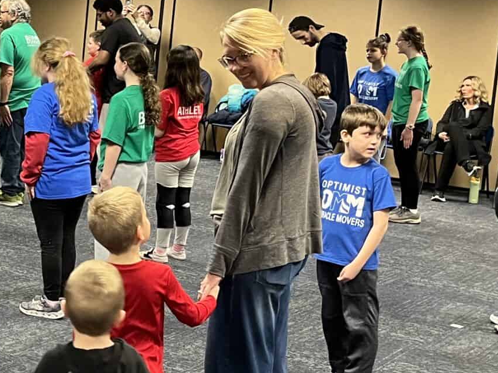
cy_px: 122
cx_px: -65
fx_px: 1122
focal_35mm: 78
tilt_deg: -5.7
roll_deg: -5.6
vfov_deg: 18.8
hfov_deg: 23.3
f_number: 1.6
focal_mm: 5.1
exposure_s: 1/60
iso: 250
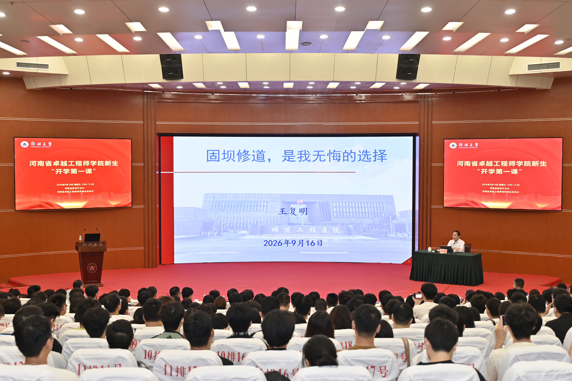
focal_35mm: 44
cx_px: 286
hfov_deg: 44.5
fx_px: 699
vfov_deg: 30.5
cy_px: 190
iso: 1000
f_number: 4
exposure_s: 1/200
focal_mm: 44
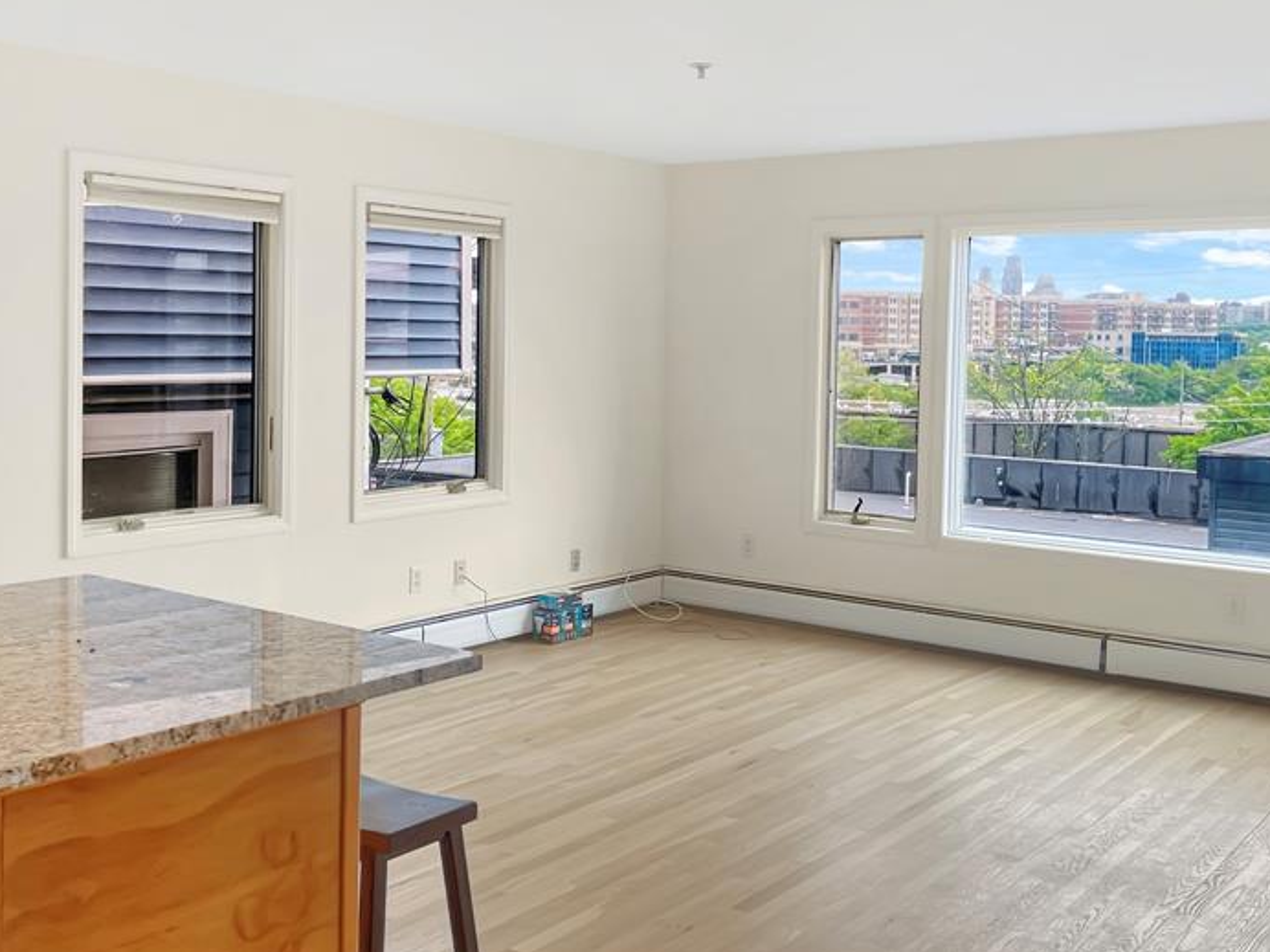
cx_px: 664
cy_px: 391
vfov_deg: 38.5
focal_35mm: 37
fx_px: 1357
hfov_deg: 50.1
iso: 32
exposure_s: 1/336
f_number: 1.6
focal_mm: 5.1
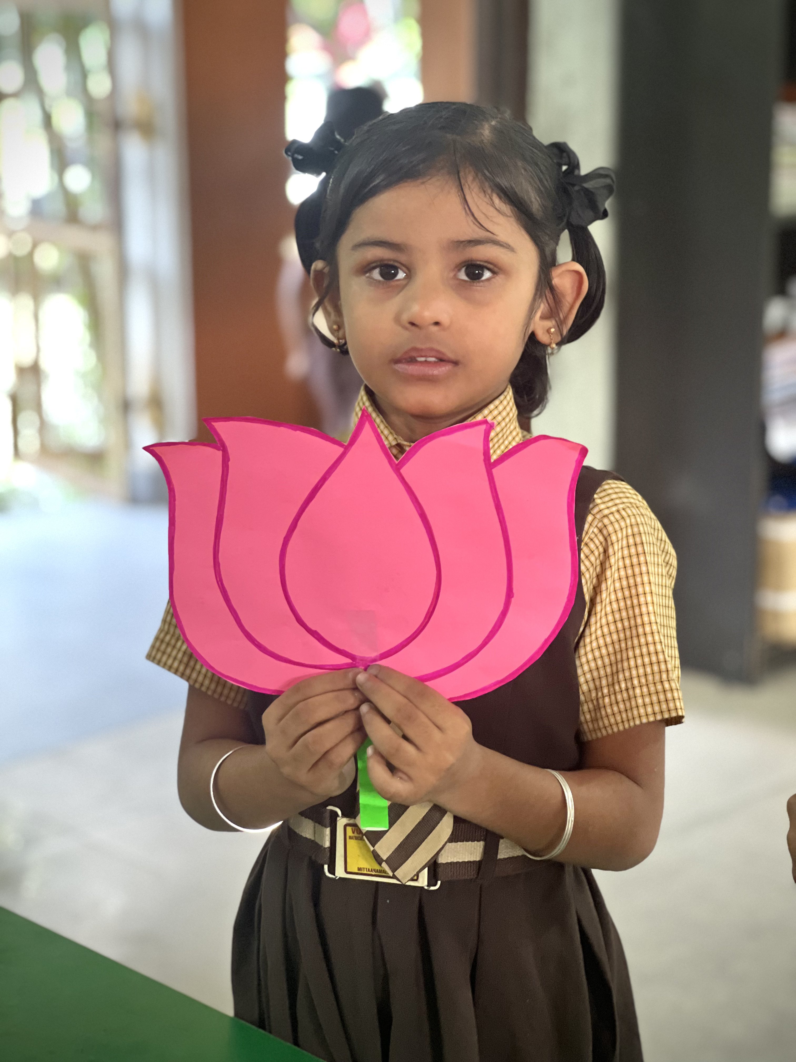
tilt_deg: -13.4
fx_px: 2361
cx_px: 398
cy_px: 531
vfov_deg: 25.3
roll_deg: +0.8
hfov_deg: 19.1
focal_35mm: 77
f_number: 2.8
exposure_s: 1/25
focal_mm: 9
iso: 320
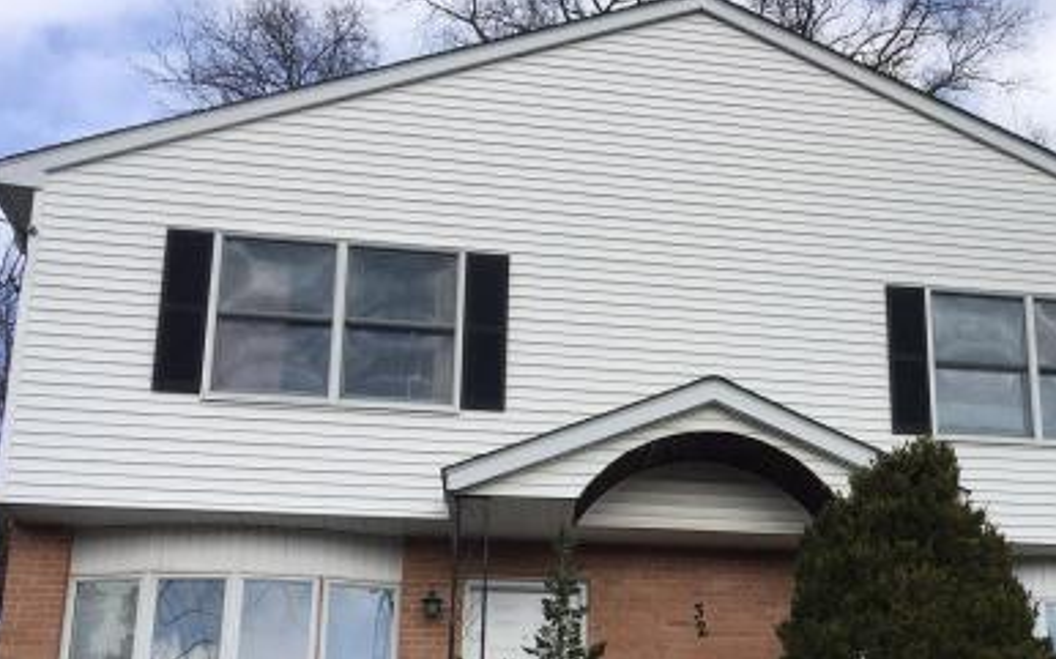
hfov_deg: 38.5
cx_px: 804
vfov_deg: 24.7
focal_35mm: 51
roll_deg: +2.0
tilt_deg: +15.5
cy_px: 580
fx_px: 1467
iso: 25
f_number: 2.2
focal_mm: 4.15
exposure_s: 1/962
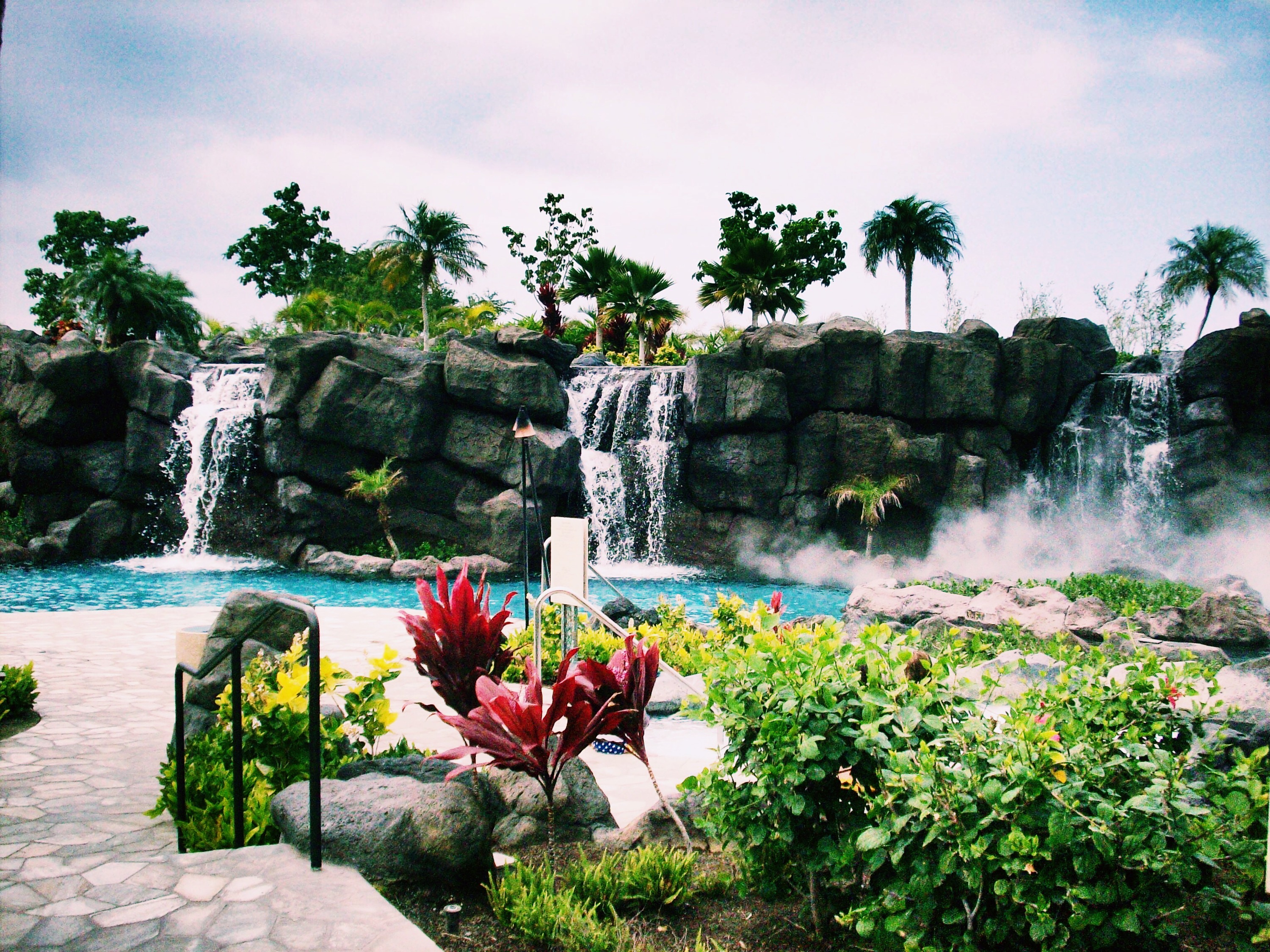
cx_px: 635
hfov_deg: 50.1
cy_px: 476
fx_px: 1357
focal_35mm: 37
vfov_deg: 38.7
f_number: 5.6
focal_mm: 6.2
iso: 200
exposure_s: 1/662
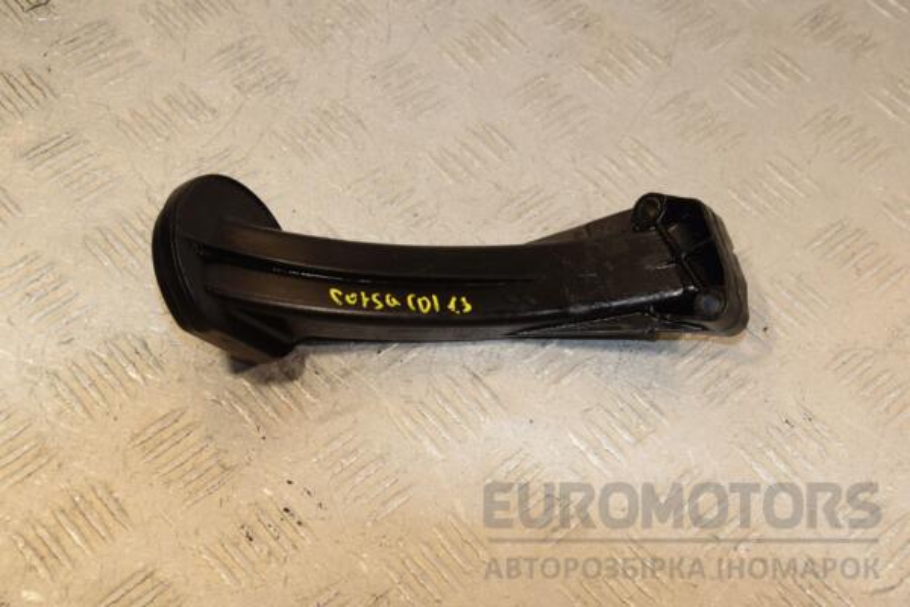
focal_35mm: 63
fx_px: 1592
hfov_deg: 31.9
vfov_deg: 21.6
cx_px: 455
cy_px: 304
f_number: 10
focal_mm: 42
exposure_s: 1/200
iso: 800
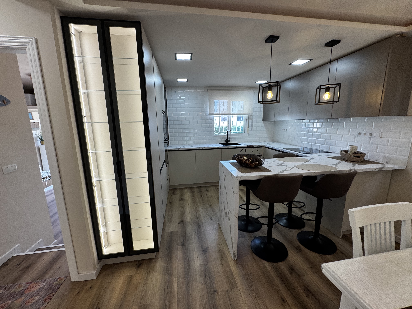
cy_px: 154
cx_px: 206
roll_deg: +0.5
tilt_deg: -8.4
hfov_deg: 102.1
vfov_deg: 85.7
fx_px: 167
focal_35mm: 14
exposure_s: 1/100
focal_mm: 2.22
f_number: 2.2
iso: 80
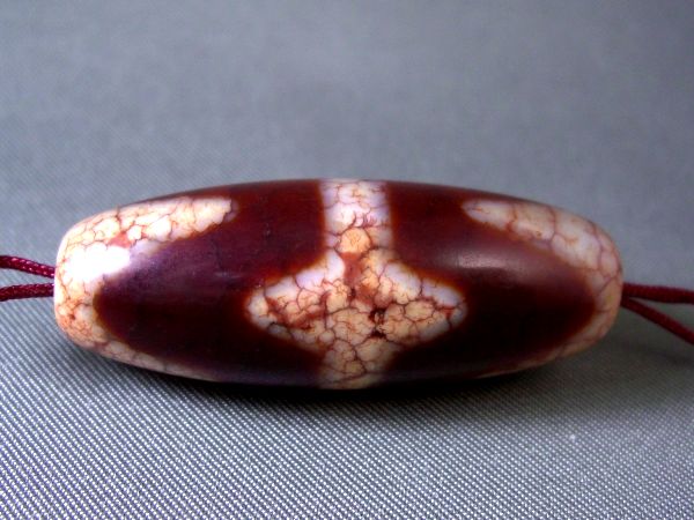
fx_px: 762
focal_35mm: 38
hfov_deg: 49.0
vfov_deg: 37.7
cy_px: 260
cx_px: 347
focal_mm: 7.9
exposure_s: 1/100
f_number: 2.8
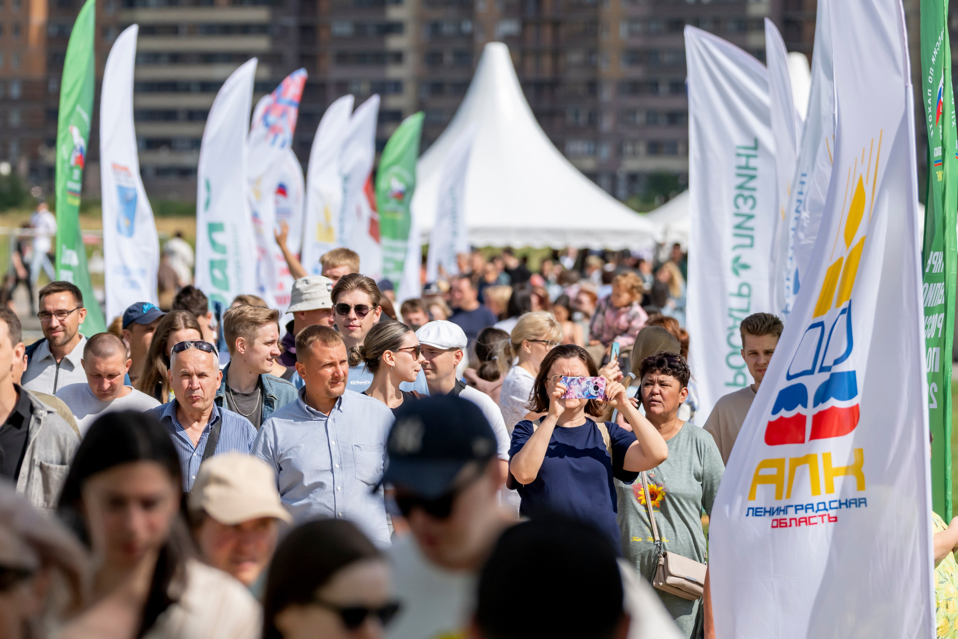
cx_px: 578
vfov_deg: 4.6
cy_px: 261
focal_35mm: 302
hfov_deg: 6.8
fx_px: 8030
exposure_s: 1/6400
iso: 1000
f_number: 5.6
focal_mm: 250
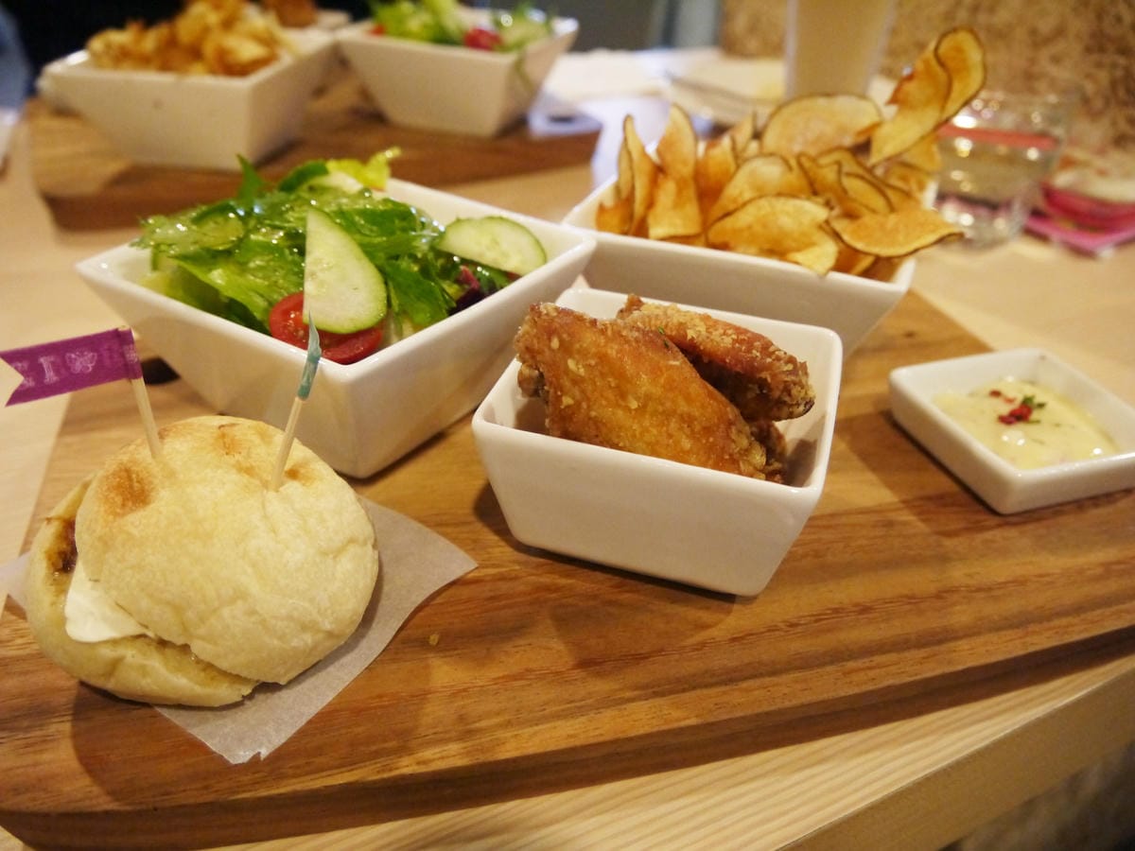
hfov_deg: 63.4
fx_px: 918
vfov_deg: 49.7
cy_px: 426
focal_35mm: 28
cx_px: 568
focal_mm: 14
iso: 1250
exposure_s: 1/60
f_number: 3.5
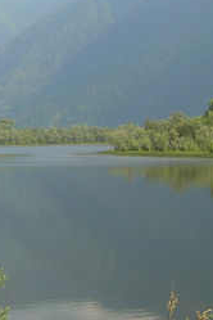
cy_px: 31
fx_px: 985
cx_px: 33
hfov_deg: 12.3
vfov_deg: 18.1
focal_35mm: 111
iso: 50
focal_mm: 6.3
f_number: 4.6
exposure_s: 1/297
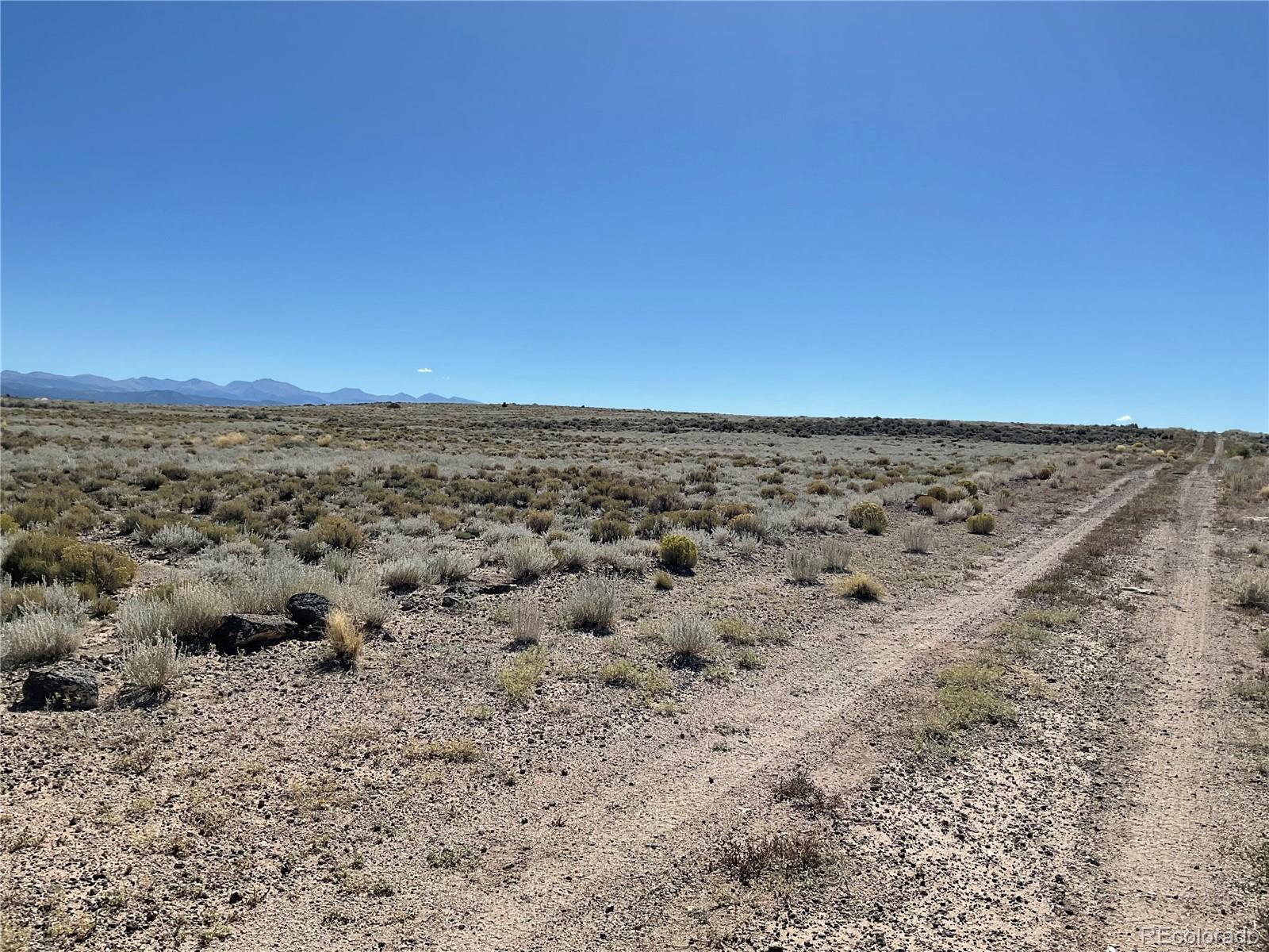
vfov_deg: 48.2
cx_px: 634
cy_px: 476
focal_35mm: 29
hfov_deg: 61.7
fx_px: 1063
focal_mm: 3
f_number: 1.8
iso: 16
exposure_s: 1/3125
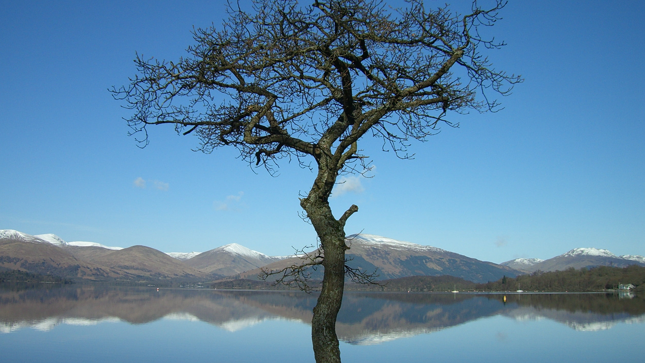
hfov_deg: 48.4
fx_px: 718
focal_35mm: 42
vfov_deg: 28.3
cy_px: 177
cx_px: 320
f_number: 4.3
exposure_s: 1/1000
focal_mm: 6.2
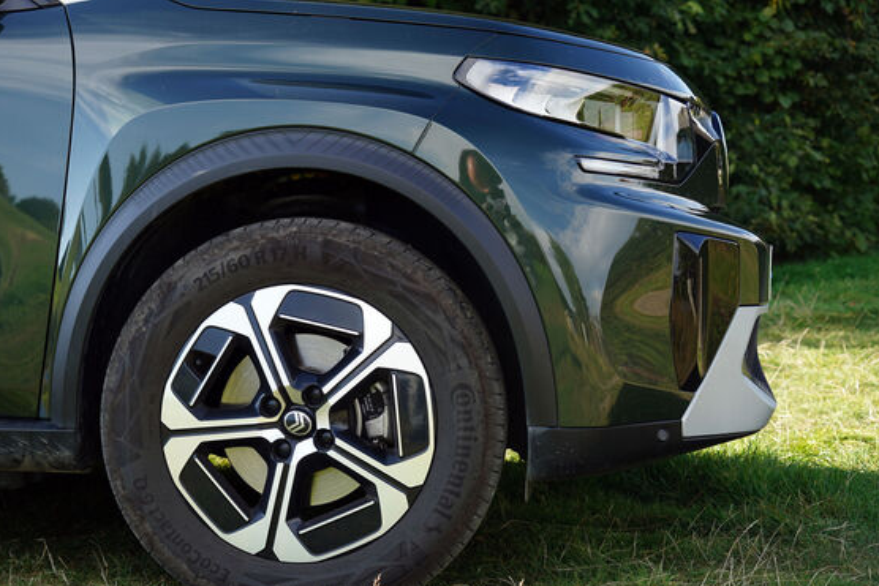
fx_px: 1783
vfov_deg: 18.7
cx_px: 359
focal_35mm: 73
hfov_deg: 27.6
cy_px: 234
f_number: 4.5
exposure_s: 1/125
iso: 100
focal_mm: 49
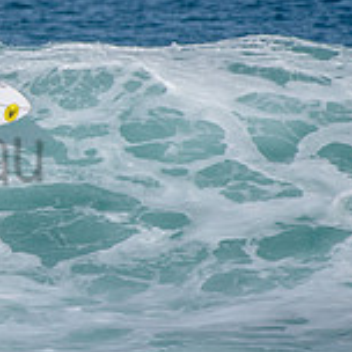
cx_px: -201
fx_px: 18695
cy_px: 129
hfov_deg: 1.1
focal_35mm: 1625
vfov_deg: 1.1
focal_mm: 500
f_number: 6.3
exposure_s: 1/2500
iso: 250
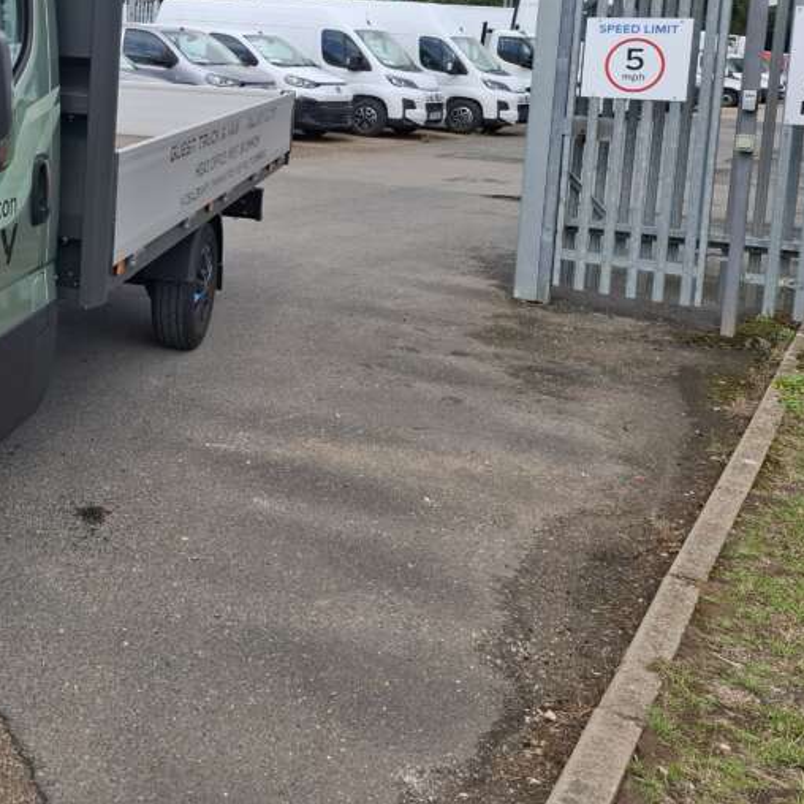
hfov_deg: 37.8
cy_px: 198
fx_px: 1077
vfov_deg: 39.8
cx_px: 62
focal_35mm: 41
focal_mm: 5.54
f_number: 1.8
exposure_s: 1/1786
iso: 50
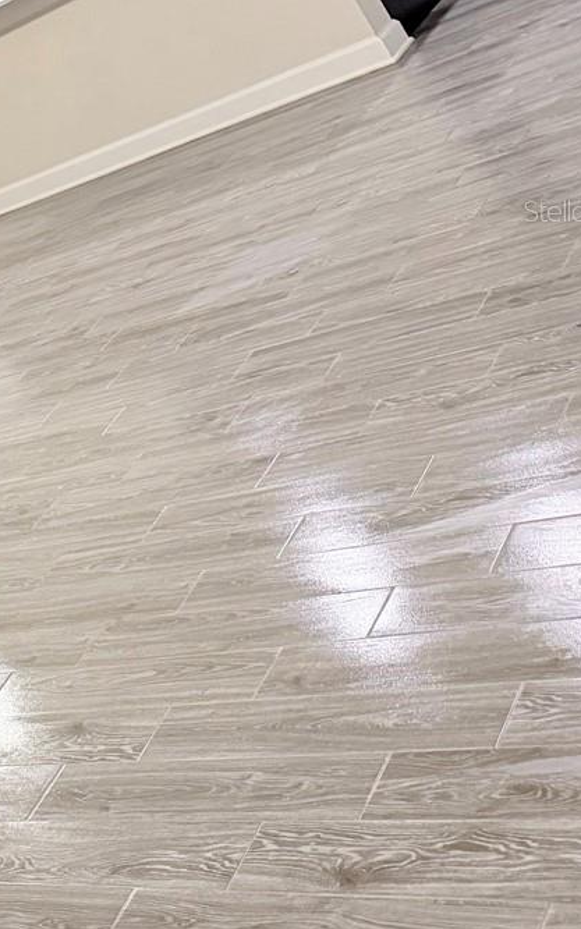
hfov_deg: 17.4
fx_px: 1545
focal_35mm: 61
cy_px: 210
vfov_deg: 32.7
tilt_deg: -1.3
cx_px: -460
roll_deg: +31.9
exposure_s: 1/60
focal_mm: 6.76
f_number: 1.78
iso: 400
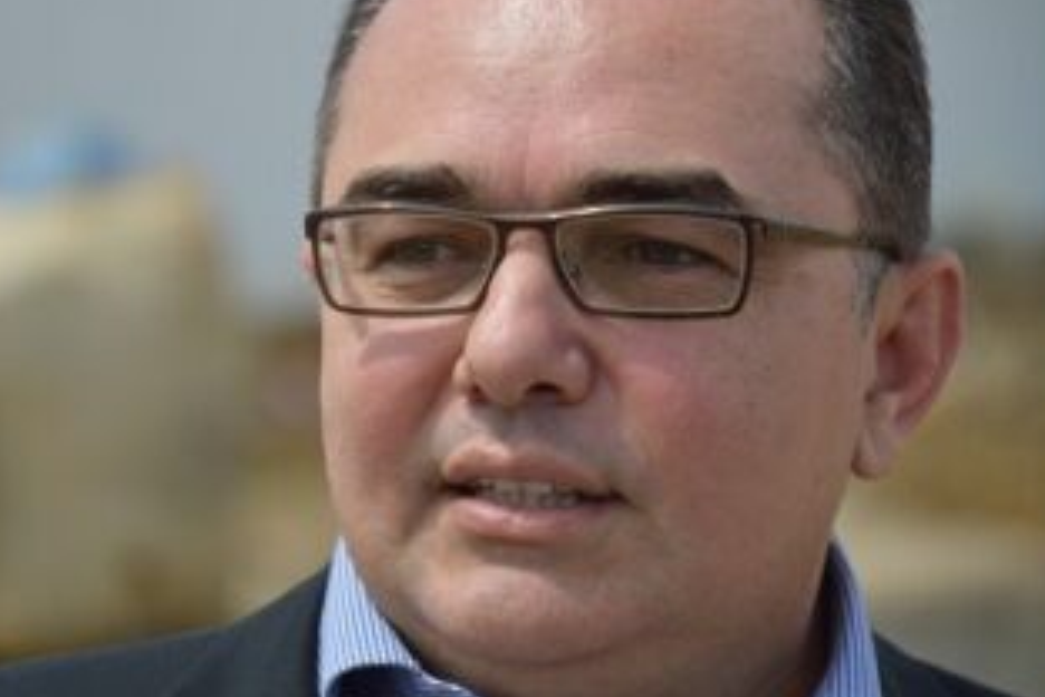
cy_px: 312
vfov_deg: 5.1
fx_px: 7808
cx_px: 422
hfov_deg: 7.7
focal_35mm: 269
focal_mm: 140
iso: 400
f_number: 5.6
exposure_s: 1/2000
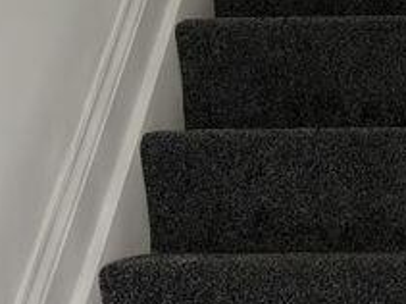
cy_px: 212
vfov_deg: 11.7
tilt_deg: -2.8
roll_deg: +1.4
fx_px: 1477
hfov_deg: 14.6
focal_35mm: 126
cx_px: 602
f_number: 1.6
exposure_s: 1/121
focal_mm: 5.96
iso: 125
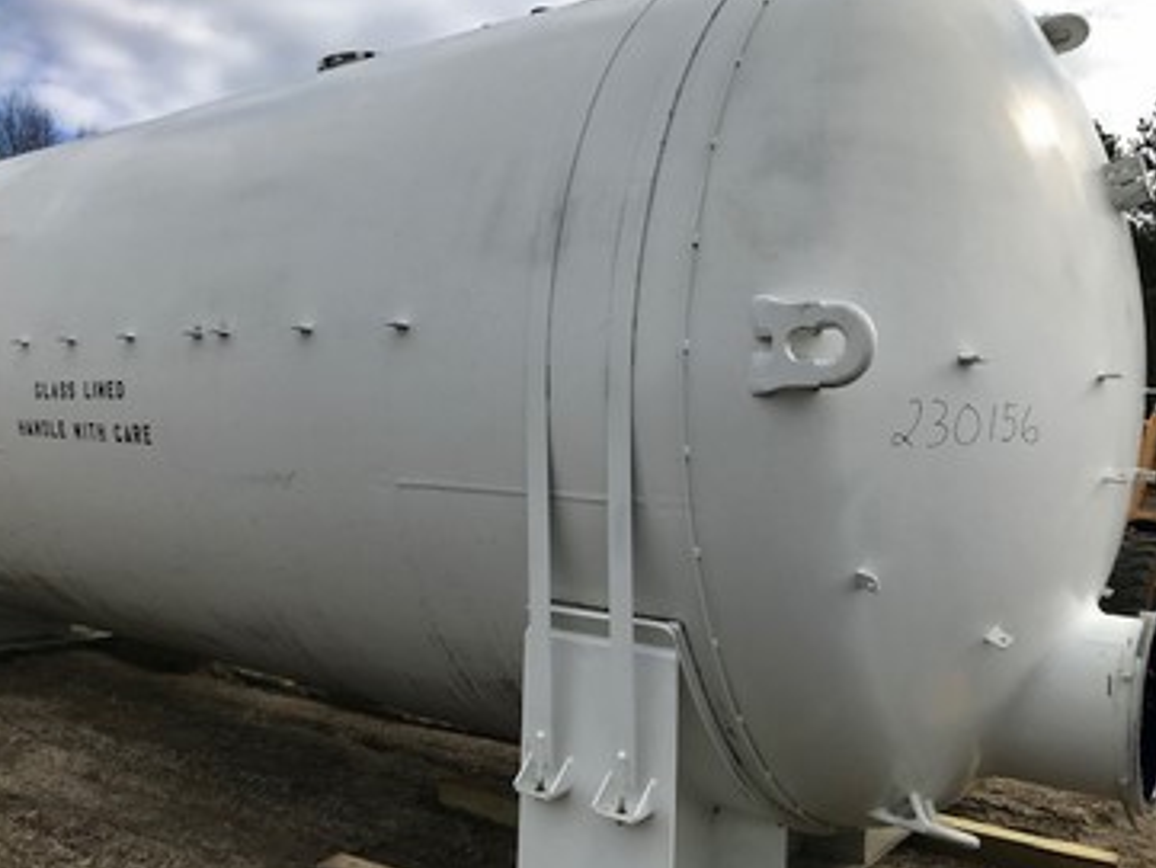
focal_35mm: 31
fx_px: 1036
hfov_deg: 58.3
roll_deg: -2.4
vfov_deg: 45.5
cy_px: 436
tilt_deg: +1.5
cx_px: 548
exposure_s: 1/2083
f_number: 1.8
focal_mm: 3.99
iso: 20
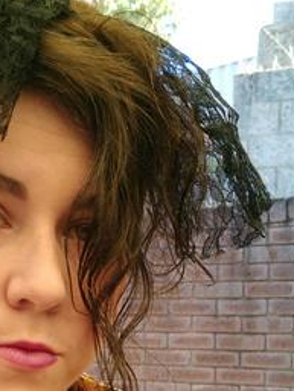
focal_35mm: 49
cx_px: 59
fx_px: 554
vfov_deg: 36.7
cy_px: 342
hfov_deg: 29.1
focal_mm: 3.57
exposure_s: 1/188
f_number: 2
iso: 100
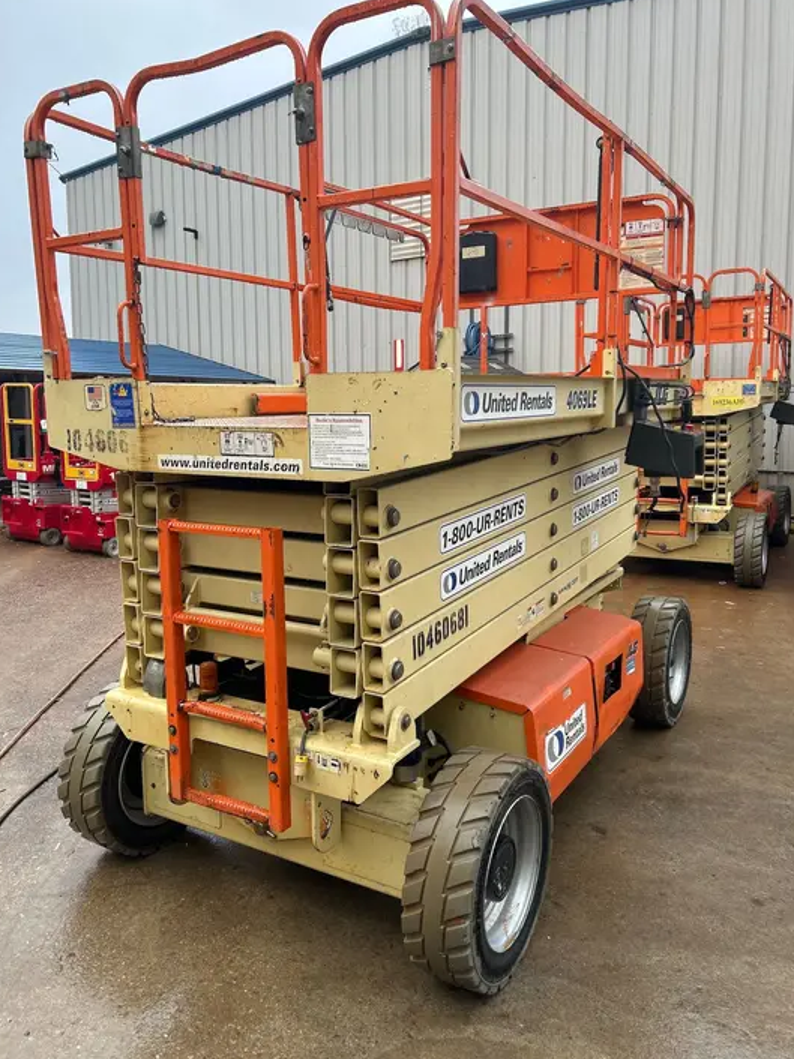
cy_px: 517
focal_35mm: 27
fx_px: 826
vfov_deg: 65.3
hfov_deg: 51.3
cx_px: 399
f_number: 1.5
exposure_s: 1/144
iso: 40
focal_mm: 5.7
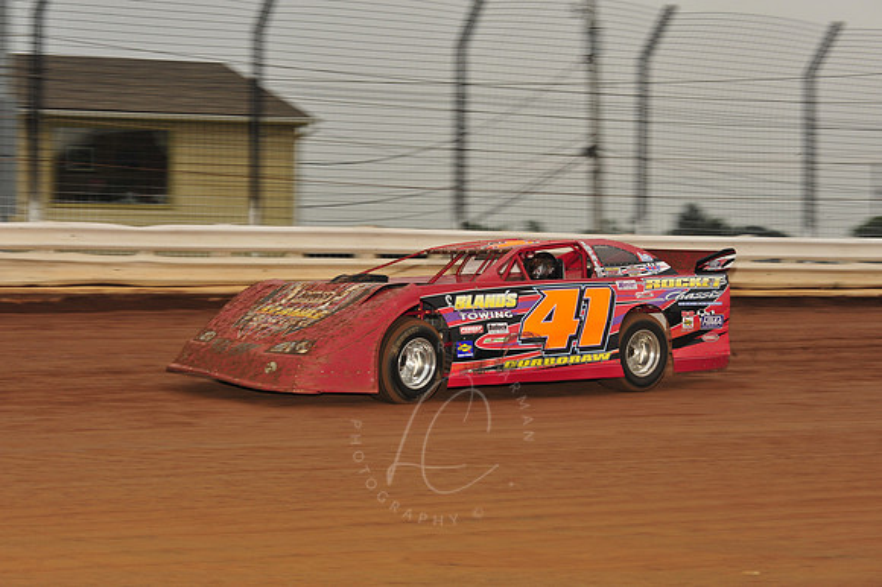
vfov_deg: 13.7
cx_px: 441
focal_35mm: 100
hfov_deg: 20.4
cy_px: 294
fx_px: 2449
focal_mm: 100
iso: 640
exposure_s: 1/250
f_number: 8
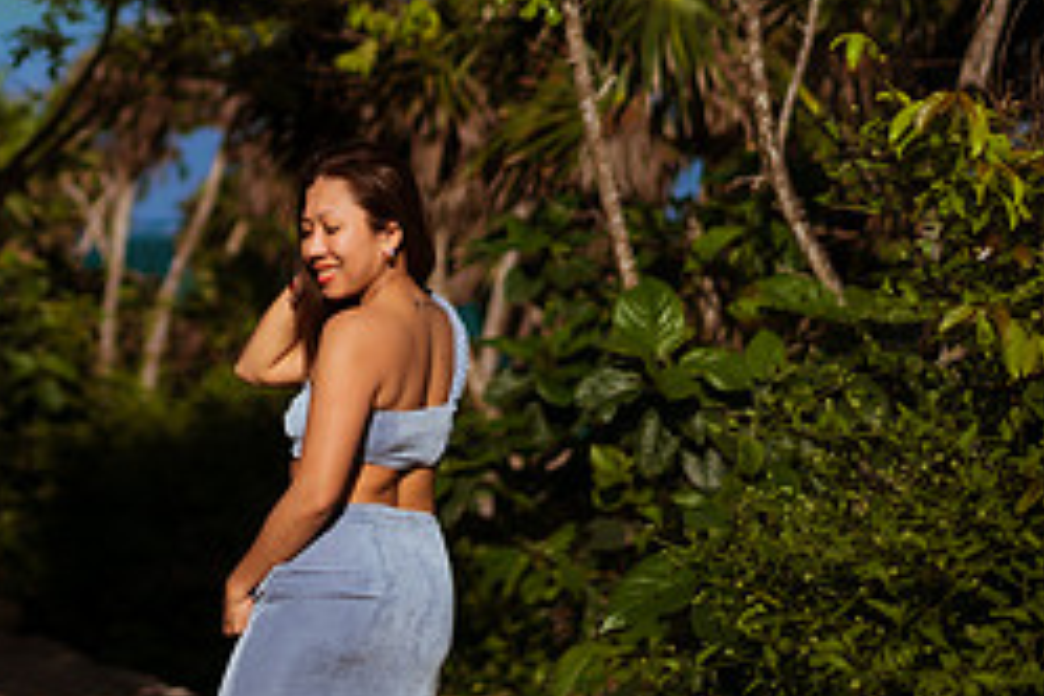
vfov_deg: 10.1
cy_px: -27
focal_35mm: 135
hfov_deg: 14.8
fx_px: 3915
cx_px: -88
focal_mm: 58
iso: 50
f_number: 2
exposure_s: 1/8000
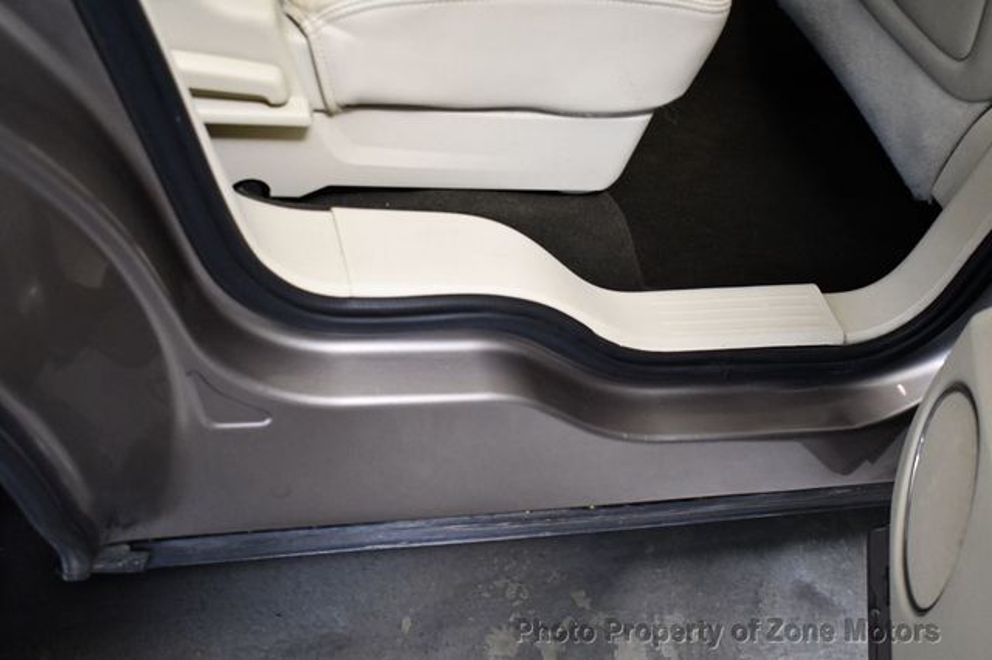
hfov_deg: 46.4
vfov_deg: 31.9
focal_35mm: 42
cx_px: 496
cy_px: 330
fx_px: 1157
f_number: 4.2
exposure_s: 1/80
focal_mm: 28
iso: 3200
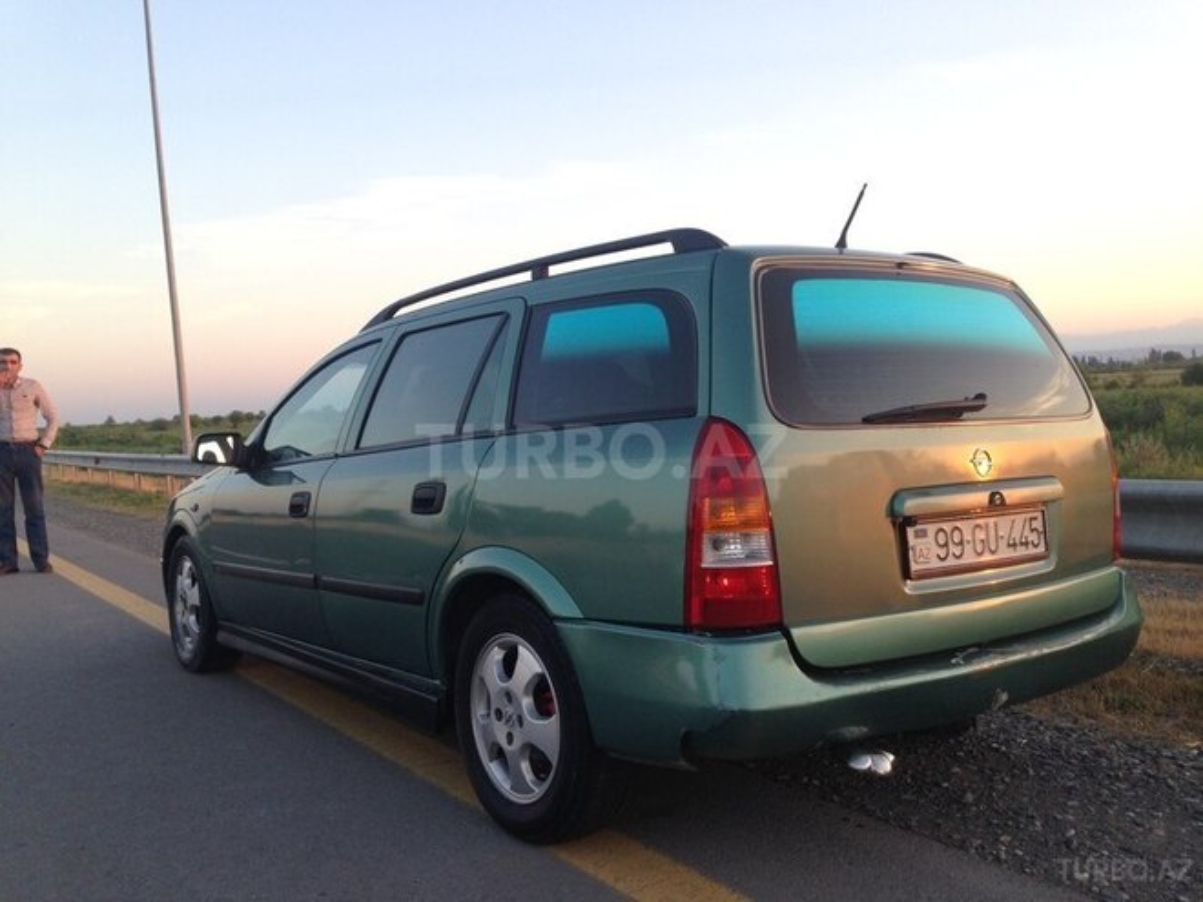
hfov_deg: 55.4
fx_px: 1147
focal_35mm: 33
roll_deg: +1.4
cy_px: 451
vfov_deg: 42.9
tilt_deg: -1.8
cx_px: 602
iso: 50
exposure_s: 1/120
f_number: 2.4
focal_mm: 4.12
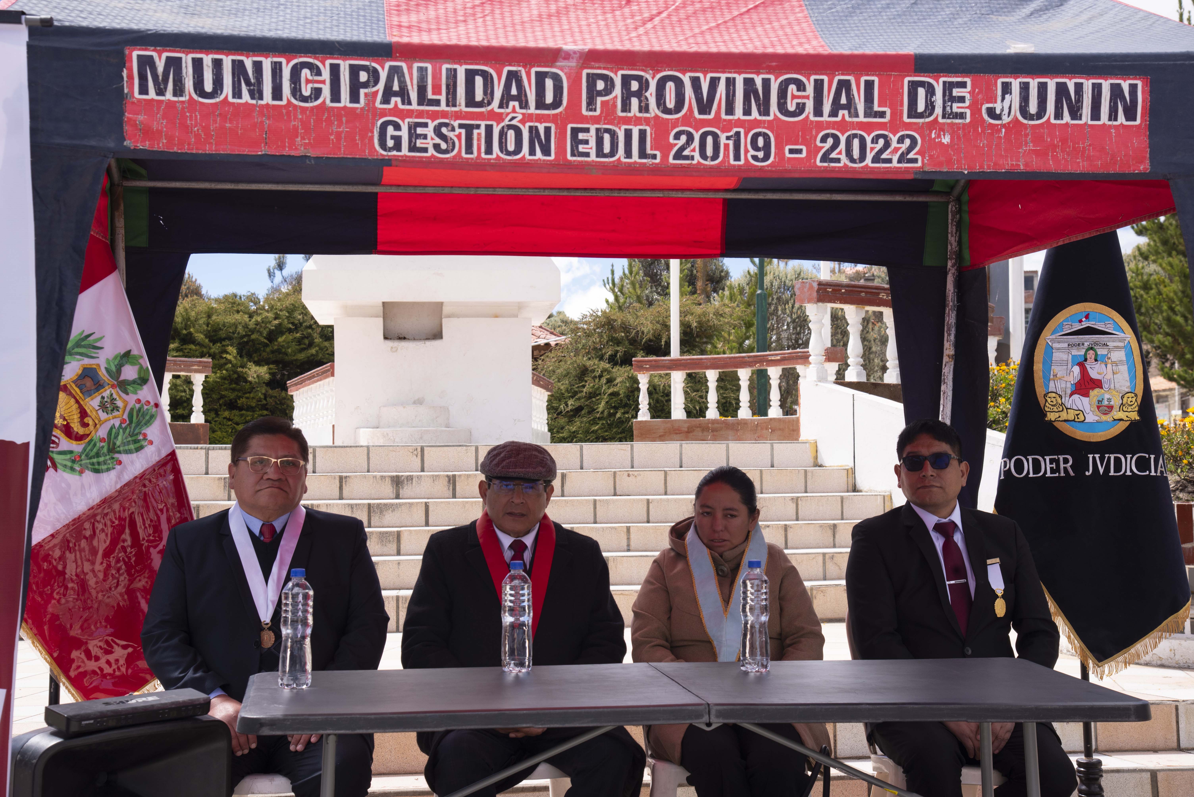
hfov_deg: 34.5
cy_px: 398
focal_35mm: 58
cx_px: 597
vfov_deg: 23.4
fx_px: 1924
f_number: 9
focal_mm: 58
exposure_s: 1/320
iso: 200
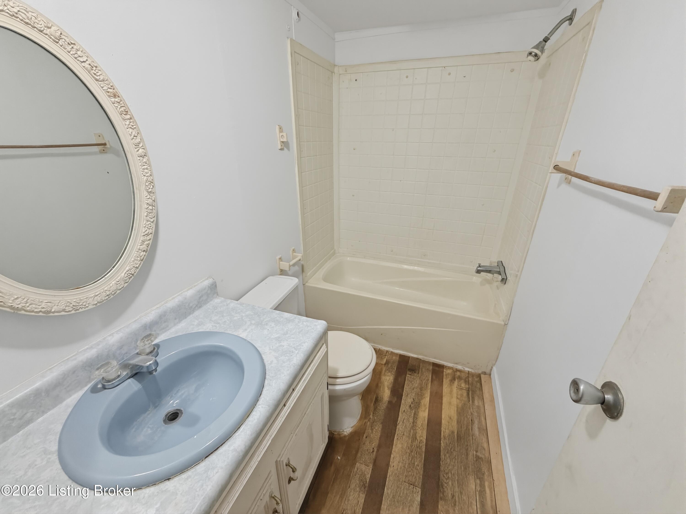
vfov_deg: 85.7
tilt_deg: -23.6
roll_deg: +0.6
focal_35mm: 14
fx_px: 277
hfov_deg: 102.1
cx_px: 343
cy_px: 257
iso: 250
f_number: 2.2
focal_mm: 2.2
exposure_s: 1/120
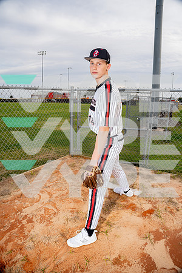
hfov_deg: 59.5
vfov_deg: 81.2
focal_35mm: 21
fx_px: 159
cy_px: 136
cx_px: 91
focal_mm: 21
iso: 100
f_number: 4
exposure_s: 1/250
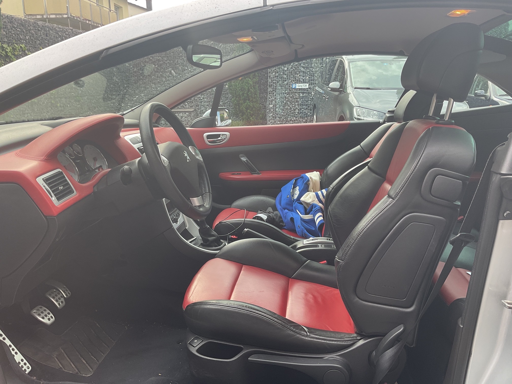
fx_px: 429
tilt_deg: -14.1
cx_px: 256
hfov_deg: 61.7
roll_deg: -1.7
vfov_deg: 48.2
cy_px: 192
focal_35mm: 29
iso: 16
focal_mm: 3
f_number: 1.8
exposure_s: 1/100
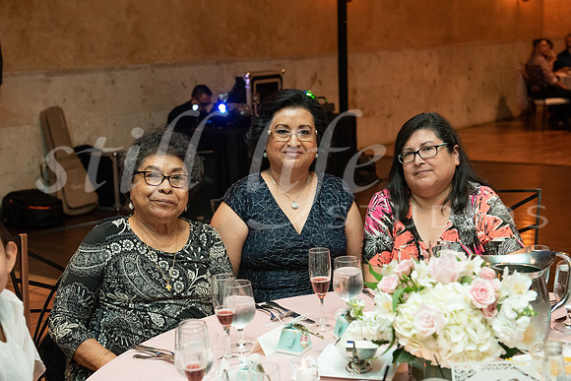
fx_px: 888
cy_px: 190
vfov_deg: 24.2
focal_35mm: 56
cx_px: 286
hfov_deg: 35.6
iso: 3200
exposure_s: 1/60
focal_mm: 56
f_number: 4
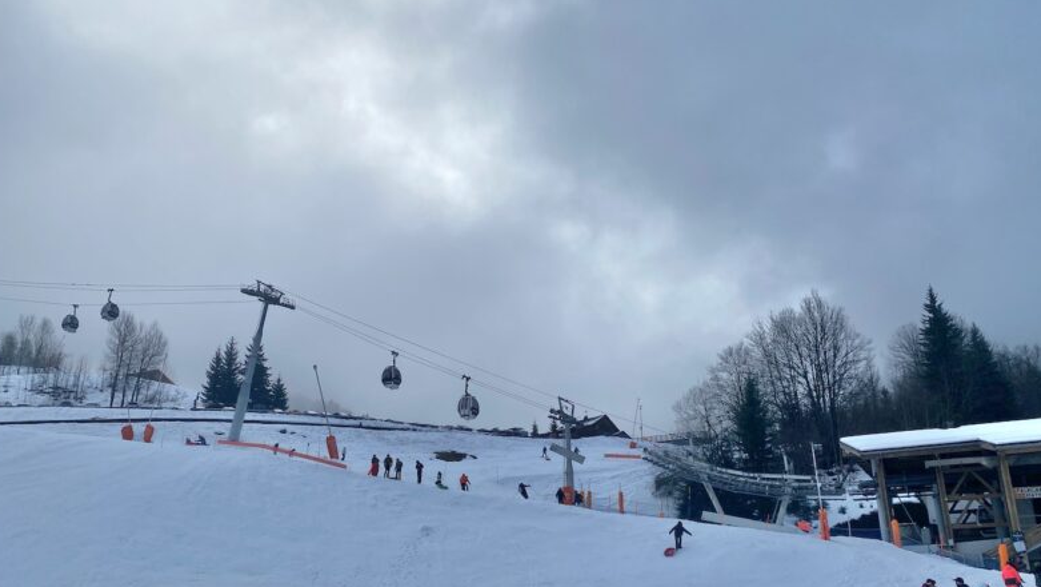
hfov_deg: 66.0
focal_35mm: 29
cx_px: 515
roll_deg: +0.3
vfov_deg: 39.9
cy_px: 372
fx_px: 801
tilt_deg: +18.6
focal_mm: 4.25
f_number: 1.8
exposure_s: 1/3300
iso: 32
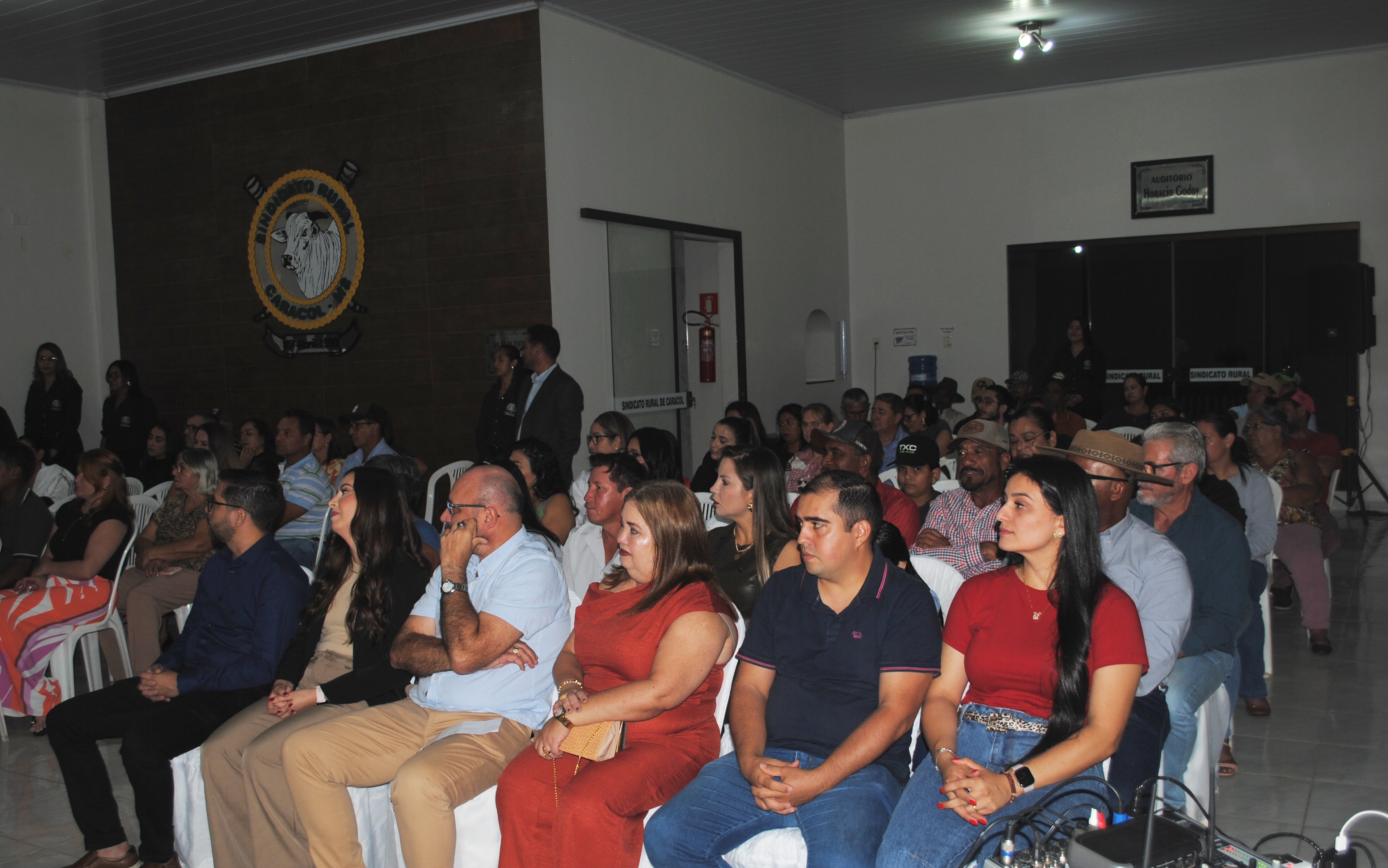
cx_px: 692
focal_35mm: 34
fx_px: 1286
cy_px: 442
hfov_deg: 56.7
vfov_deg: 37.3
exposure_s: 1/40
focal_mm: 22
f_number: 4.5
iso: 100
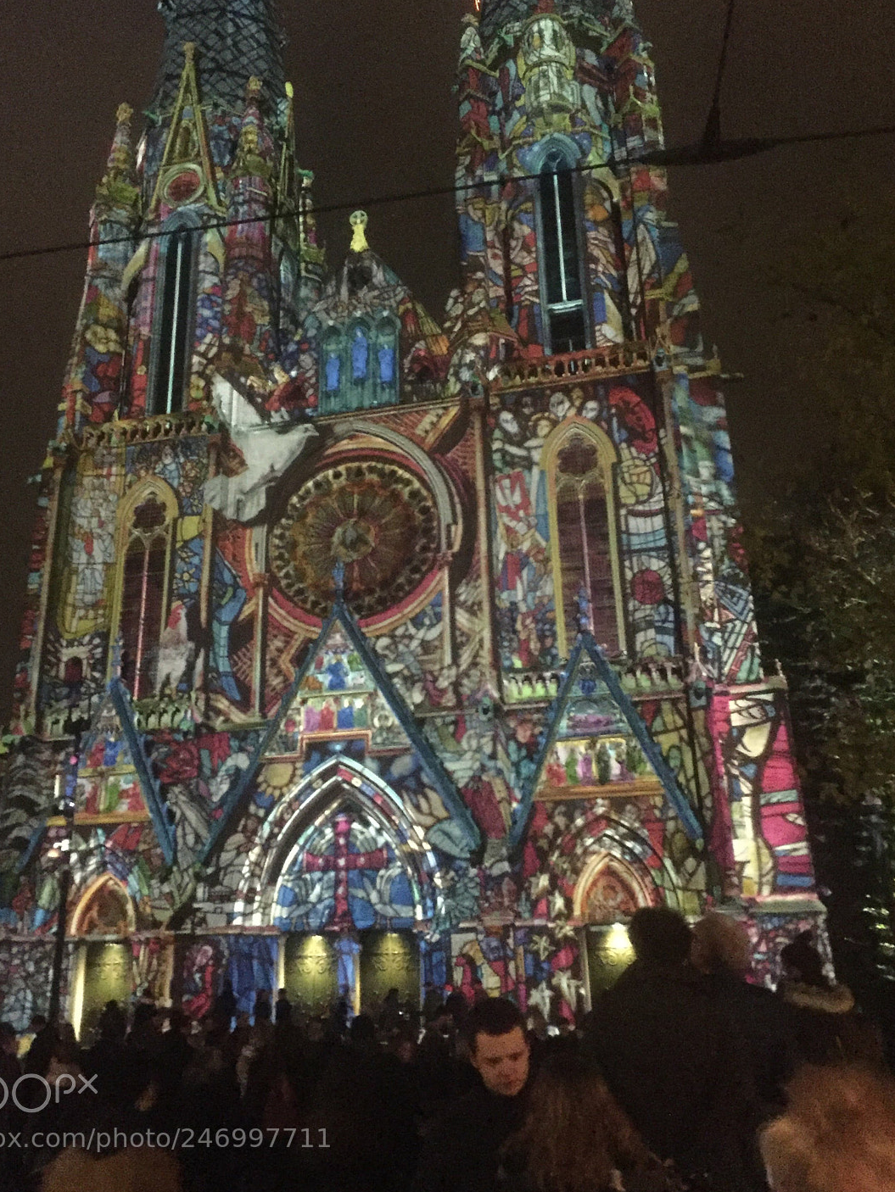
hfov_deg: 42.9
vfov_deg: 55.2
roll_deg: +0.7
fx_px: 1137
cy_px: 526
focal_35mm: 33
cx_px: 396
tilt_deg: +24.1
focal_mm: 4.15
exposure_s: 1/17
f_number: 2.2
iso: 1600
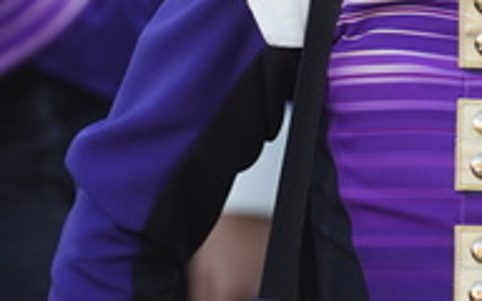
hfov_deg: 2.0
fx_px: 14134
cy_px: -347
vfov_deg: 1.2
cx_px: 50
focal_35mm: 1076
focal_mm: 198
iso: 160
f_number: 4
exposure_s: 1/200
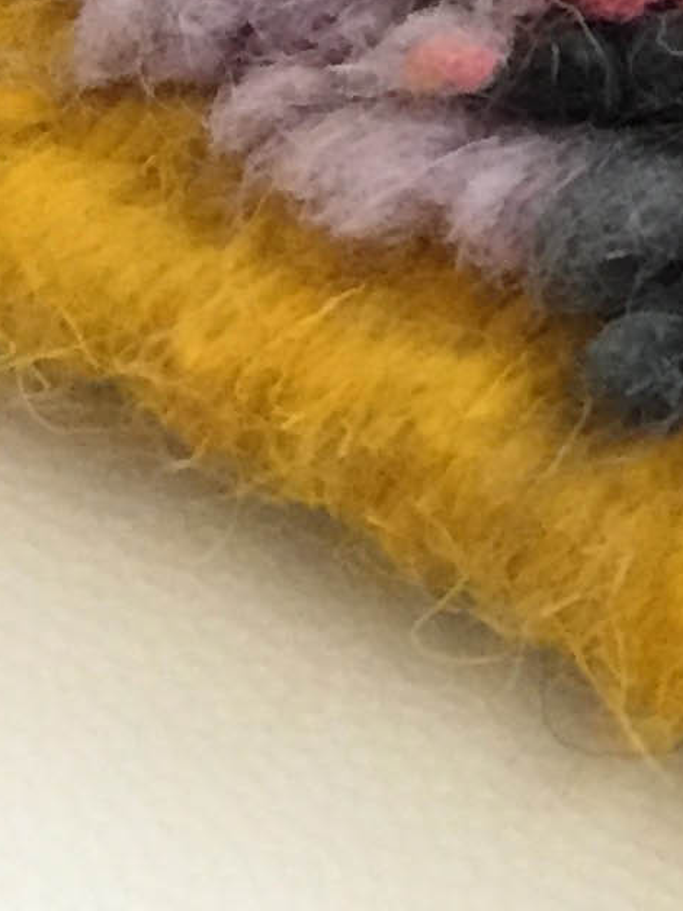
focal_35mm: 151
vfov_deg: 12.7
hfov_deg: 8.7
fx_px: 3974
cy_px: -275
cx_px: 1771
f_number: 2.2
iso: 250
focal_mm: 4.15
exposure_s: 1/33
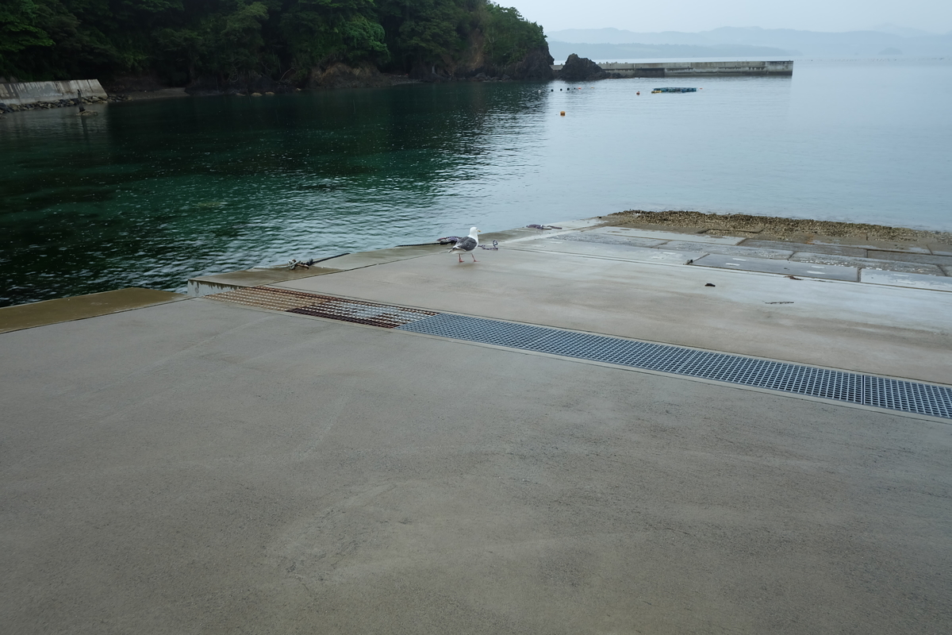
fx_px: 714
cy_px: 318
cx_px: 476
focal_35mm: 27
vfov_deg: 47.9
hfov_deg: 67.4
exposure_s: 1/125
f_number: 5.6
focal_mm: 18
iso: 200
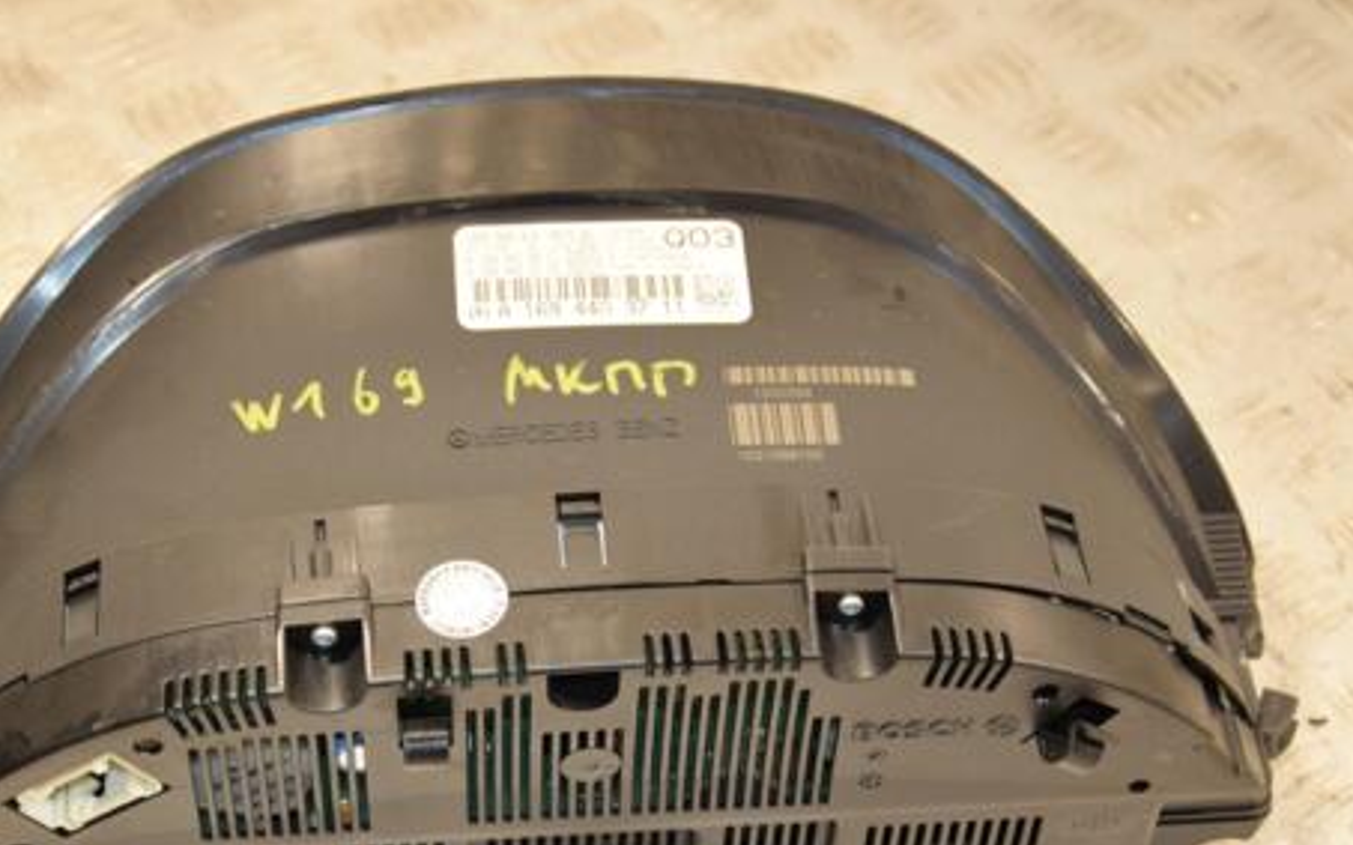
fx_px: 2986
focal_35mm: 81
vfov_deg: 16.1
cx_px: 606
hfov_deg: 25.5
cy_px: 540
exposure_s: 1/160
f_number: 4.8
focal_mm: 40
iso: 800
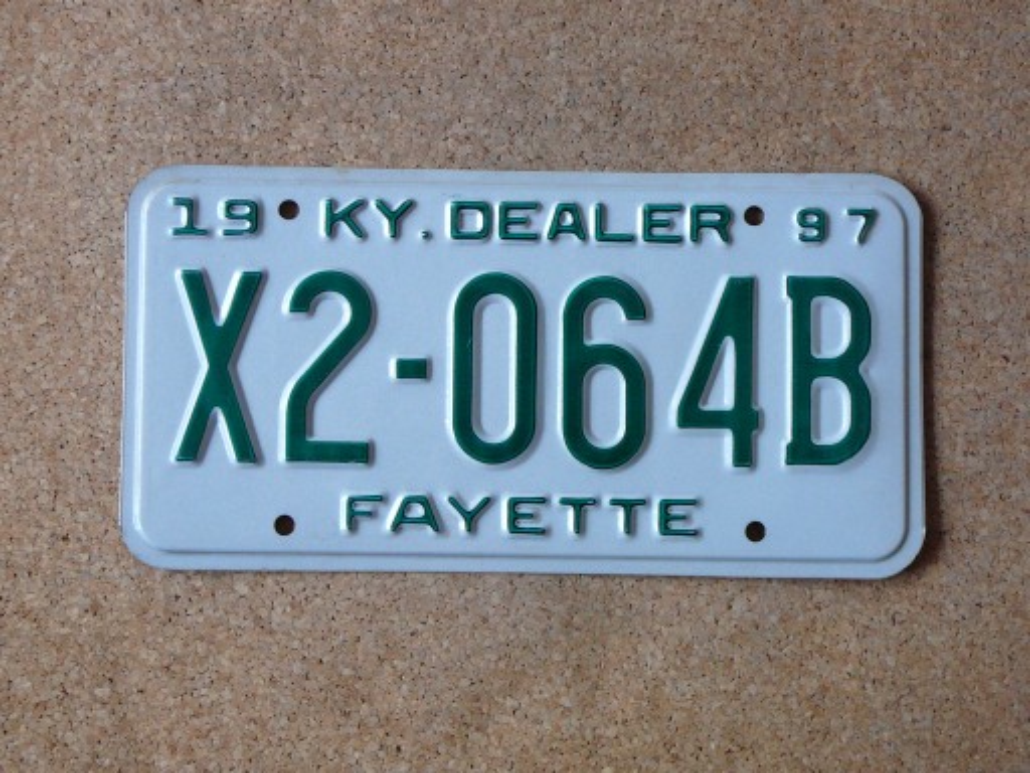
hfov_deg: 42.1
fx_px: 1339
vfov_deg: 32.2
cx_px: 515
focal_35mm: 45
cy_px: 386
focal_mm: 6.7
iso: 200
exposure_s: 1/20
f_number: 3.2
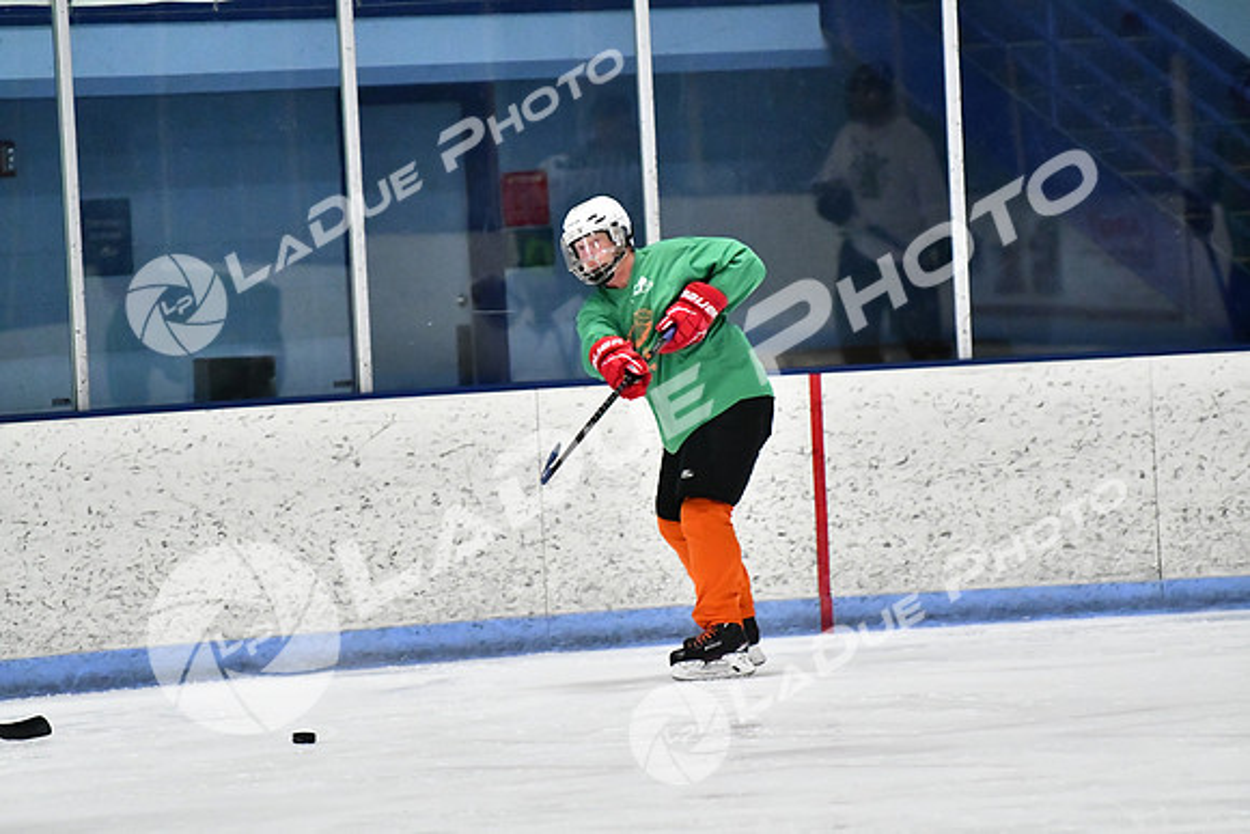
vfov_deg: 4.8
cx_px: 625
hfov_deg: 7.2
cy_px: 417
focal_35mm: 285
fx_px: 9898
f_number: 2.8
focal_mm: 190
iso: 6400
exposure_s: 1/1600
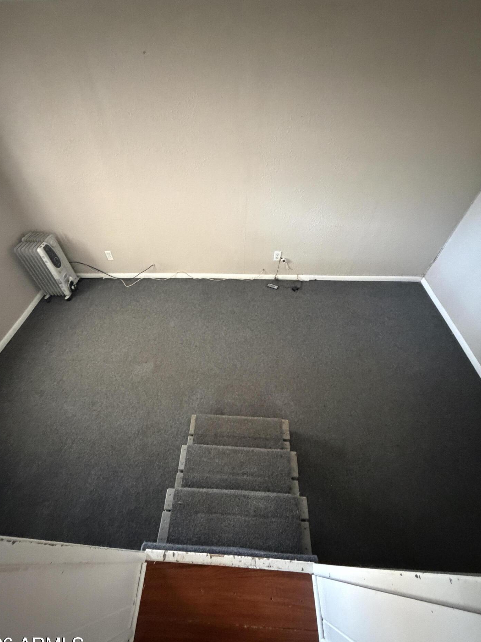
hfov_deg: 81.7
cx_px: 226
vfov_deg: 98.1
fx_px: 278
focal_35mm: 15
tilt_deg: -49.6
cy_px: 333
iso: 1250
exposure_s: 1/44
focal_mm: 2.22
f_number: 2.2
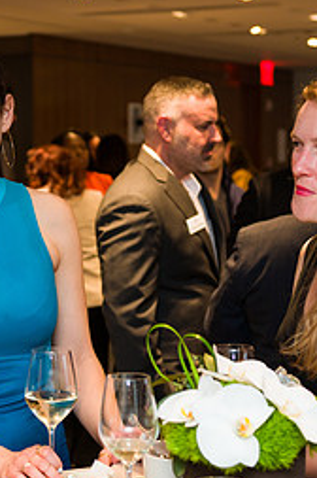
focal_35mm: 101
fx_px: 1338
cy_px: 219
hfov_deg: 13.4
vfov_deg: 20.2
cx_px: 9
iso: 640
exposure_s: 1/125
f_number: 4
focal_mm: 44
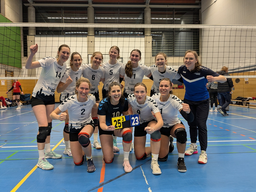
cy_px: 96
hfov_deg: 65.3
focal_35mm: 27
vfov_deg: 51.4
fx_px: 200
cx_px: 128
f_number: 1.73
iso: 82
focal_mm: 4.38
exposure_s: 1/50
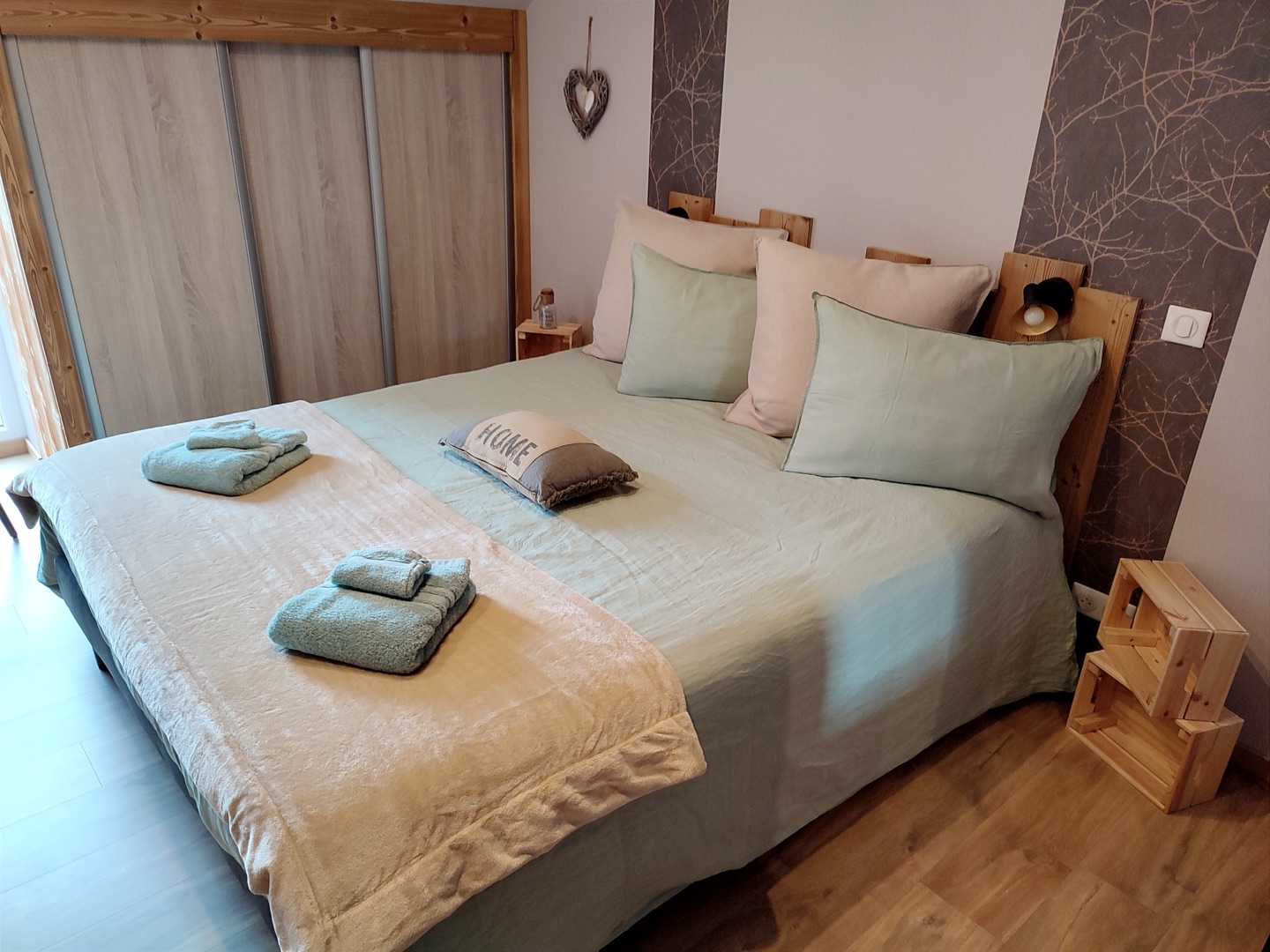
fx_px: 917
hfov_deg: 69.4
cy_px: 476
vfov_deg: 54.9
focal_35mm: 25
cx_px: 635
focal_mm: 6.04
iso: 264
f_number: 1.9
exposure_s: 1/25
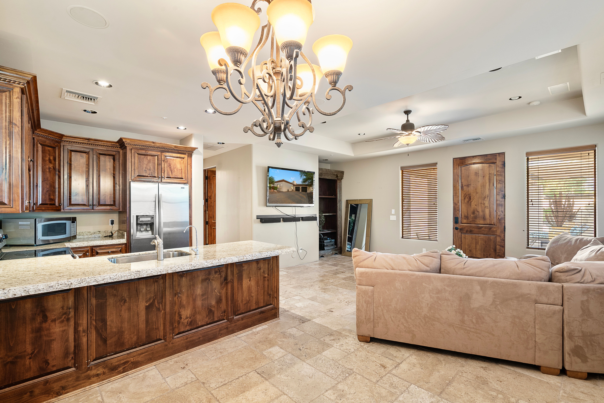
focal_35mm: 16
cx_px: 302
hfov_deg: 96.8
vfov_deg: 73.7
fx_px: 268
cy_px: 202
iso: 200
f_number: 10
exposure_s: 2
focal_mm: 16
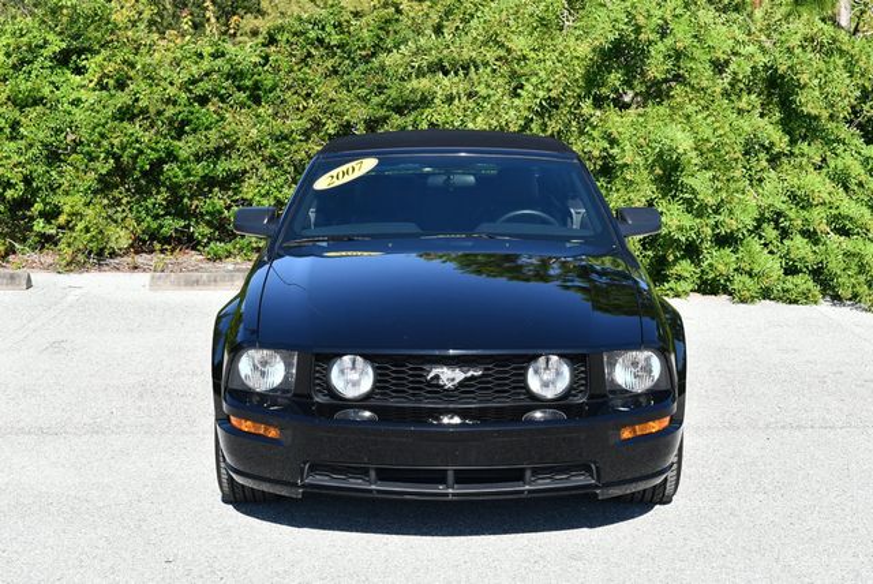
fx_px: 1553
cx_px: 436
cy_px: 292
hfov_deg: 31.4
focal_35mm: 64
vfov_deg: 21.3
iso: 160
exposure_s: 1/250
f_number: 8
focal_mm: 32
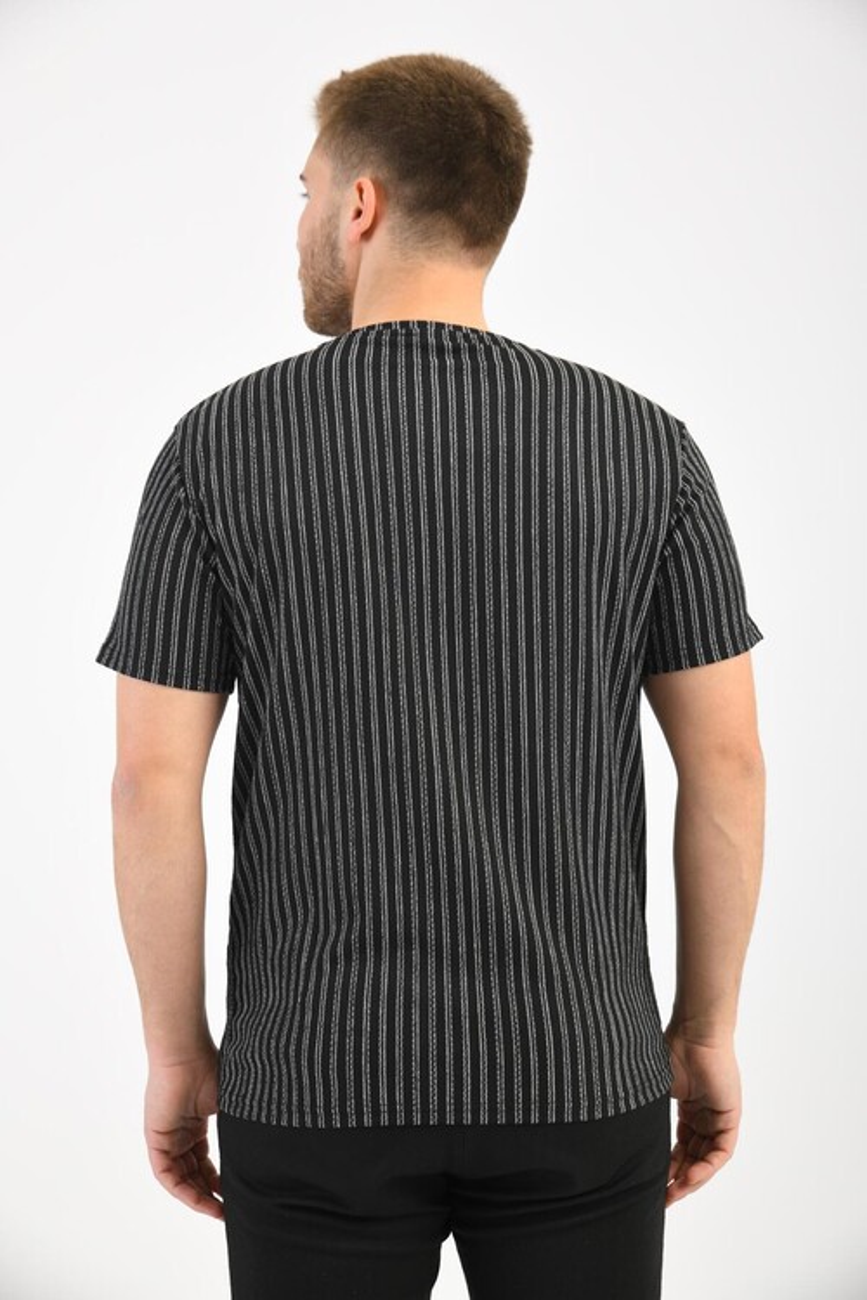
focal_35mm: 58
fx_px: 2095
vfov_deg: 34.5
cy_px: 650
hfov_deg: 23.4
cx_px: 434
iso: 100
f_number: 7.1
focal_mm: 58
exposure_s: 1/160
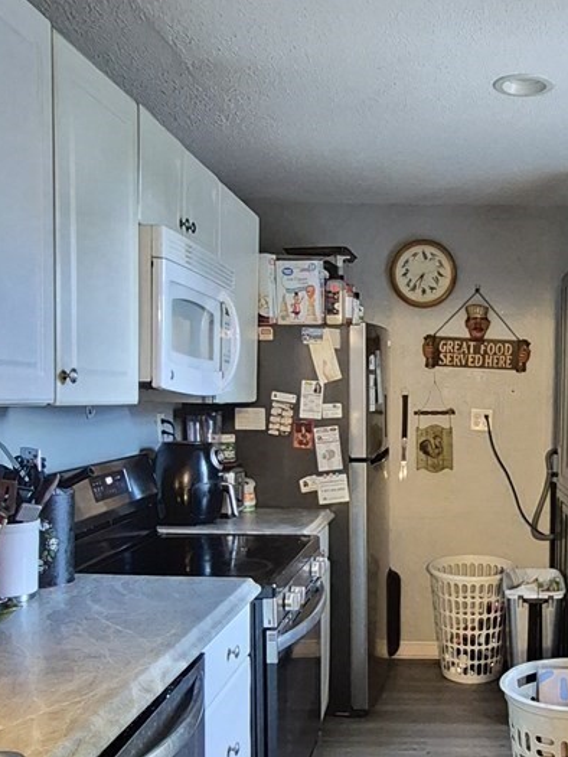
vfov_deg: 48.4
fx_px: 831
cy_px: 483
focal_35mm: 38
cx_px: 490
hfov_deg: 35.9
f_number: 2.2
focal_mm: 1.74
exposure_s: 1/24
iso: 1250
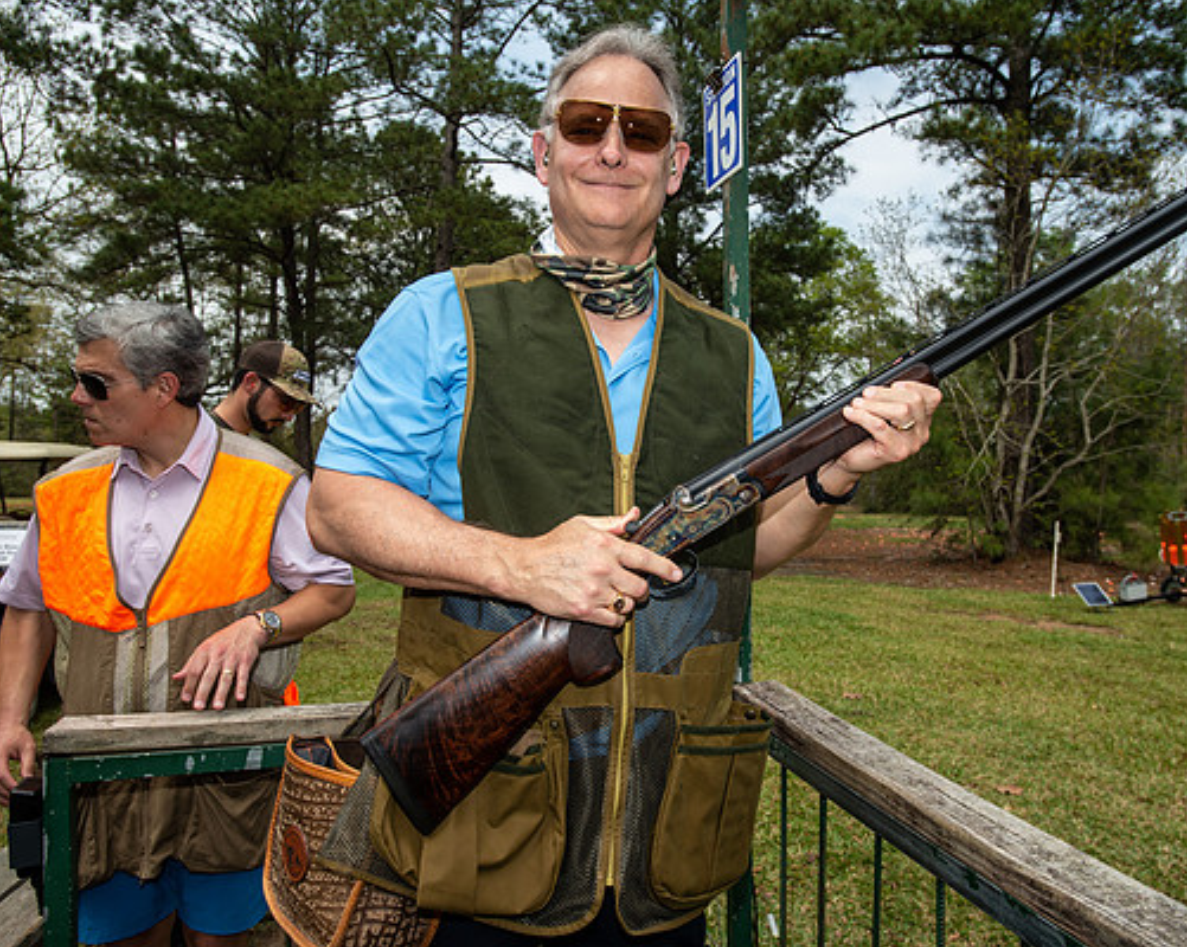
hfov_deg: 62.2
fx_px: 983
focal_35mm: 28
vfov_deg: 51.5
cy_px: 471
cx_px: 617
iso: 125
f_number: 6.3
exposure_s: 1/200
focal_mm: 24
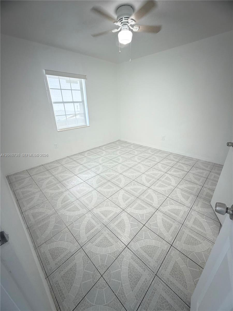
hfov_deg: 85.7
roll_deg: +2.1
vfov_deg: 102.1
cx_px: 116
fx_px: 126
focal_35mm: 14
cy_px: 156
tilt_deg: -23.3
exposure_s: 1/100
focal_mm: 2.22
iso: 320
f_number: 2.2
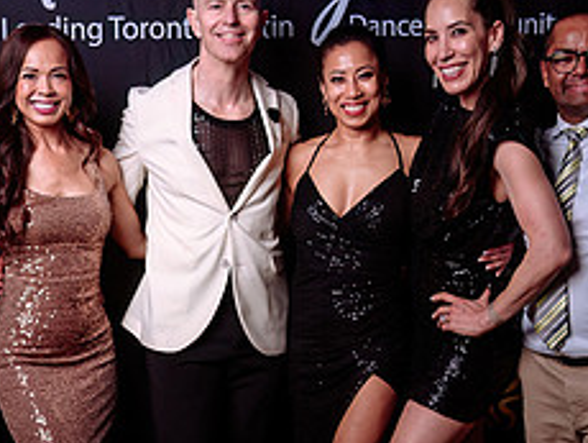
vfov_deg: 22.8
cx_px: 212
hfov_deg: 30.1
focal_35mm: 64
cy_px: 309
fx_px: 1088
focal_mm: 24
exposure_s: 1/125
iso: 100
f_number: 3.5
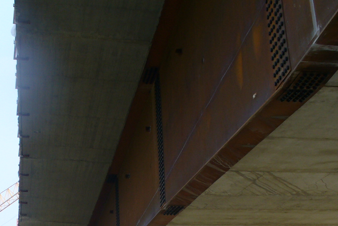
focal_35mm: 74
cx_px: 153
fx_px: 695
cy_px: 229
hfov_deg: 27.3
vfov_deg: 18.0
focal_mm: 6.1
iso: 80
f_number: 2.8
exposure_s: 1/500
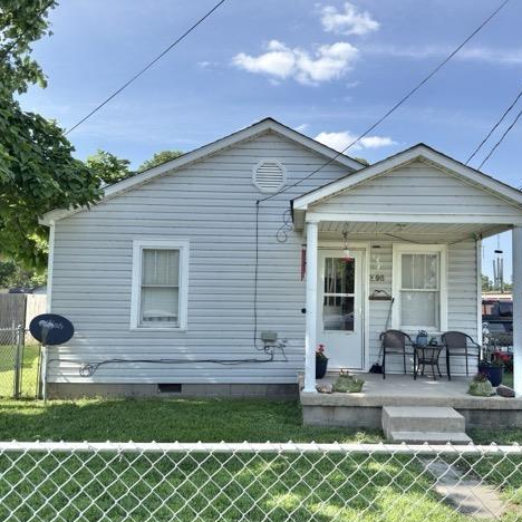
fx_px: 495
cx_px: 303
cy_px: 267
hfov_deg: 55.4
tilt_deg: +4.1
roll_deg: -0.7
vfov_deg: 55.6
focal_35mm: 29
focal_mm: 6.76
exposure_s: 1/2597
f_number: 1.78
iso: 64
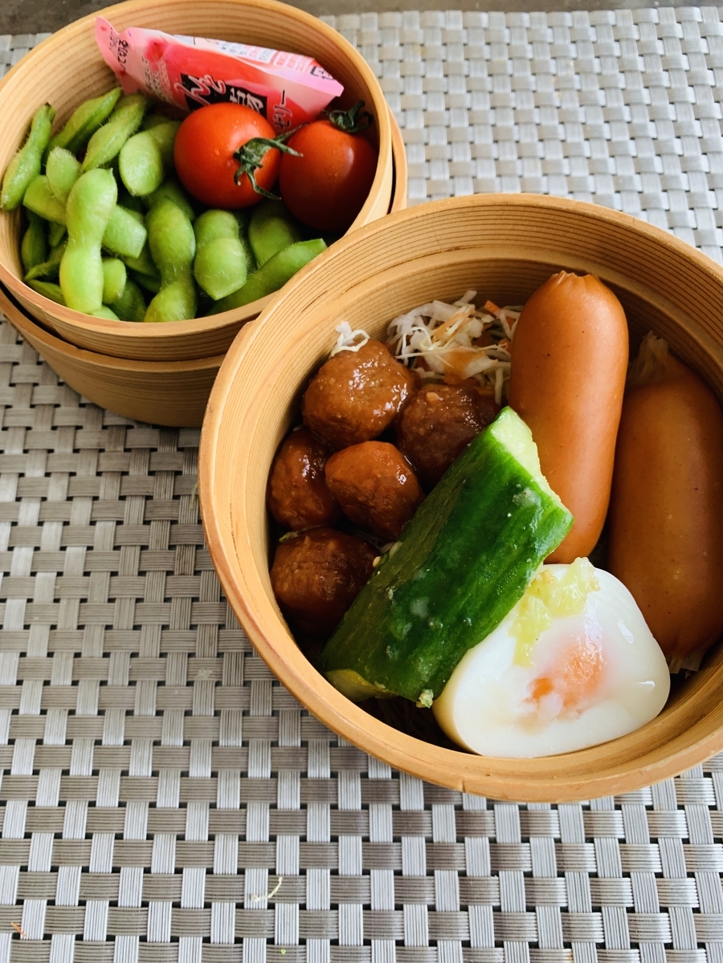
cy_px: 482
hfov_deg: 53.1
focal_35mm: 26
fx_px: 724
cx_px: 362
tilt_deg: -70.4
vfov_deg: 67.3
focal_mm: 4.25
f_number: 1.8
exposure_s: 1/72
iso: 100
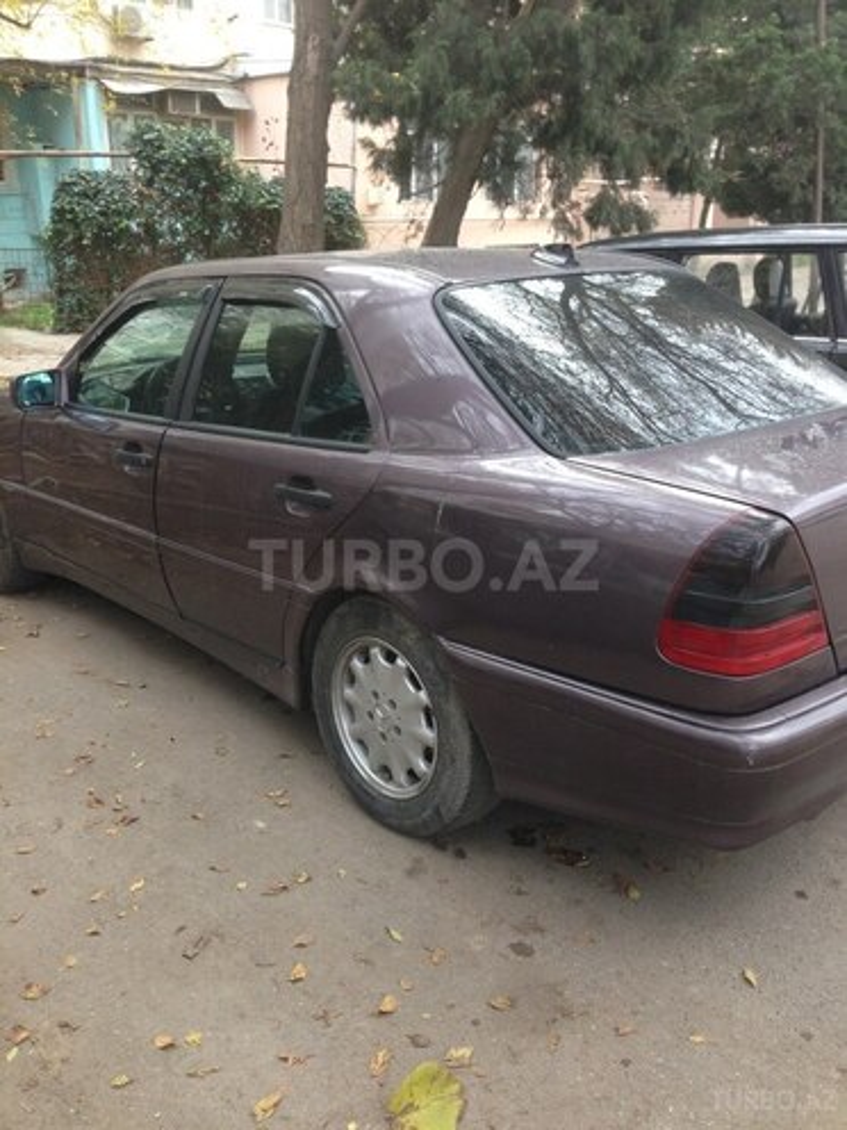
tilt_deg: -16.1
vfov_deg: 55.4
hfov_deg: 42.9
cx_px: 424
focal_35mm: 33
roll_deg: +1.4
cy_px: 565
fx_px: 1077
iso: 64
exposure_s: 1/120
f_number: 2.4
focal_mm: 4.12
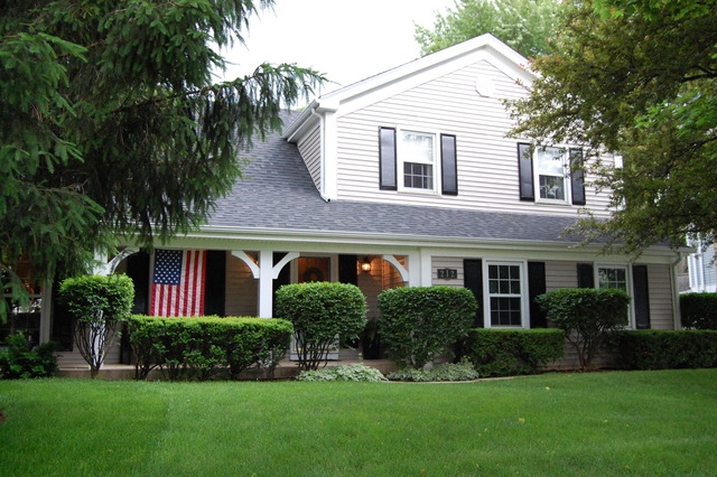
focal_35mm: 34
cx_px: 358
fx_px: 687
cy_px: 238
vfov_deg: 38.3
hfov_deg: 55.1
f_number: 5
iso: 1600
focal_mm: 23
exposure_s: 1/100
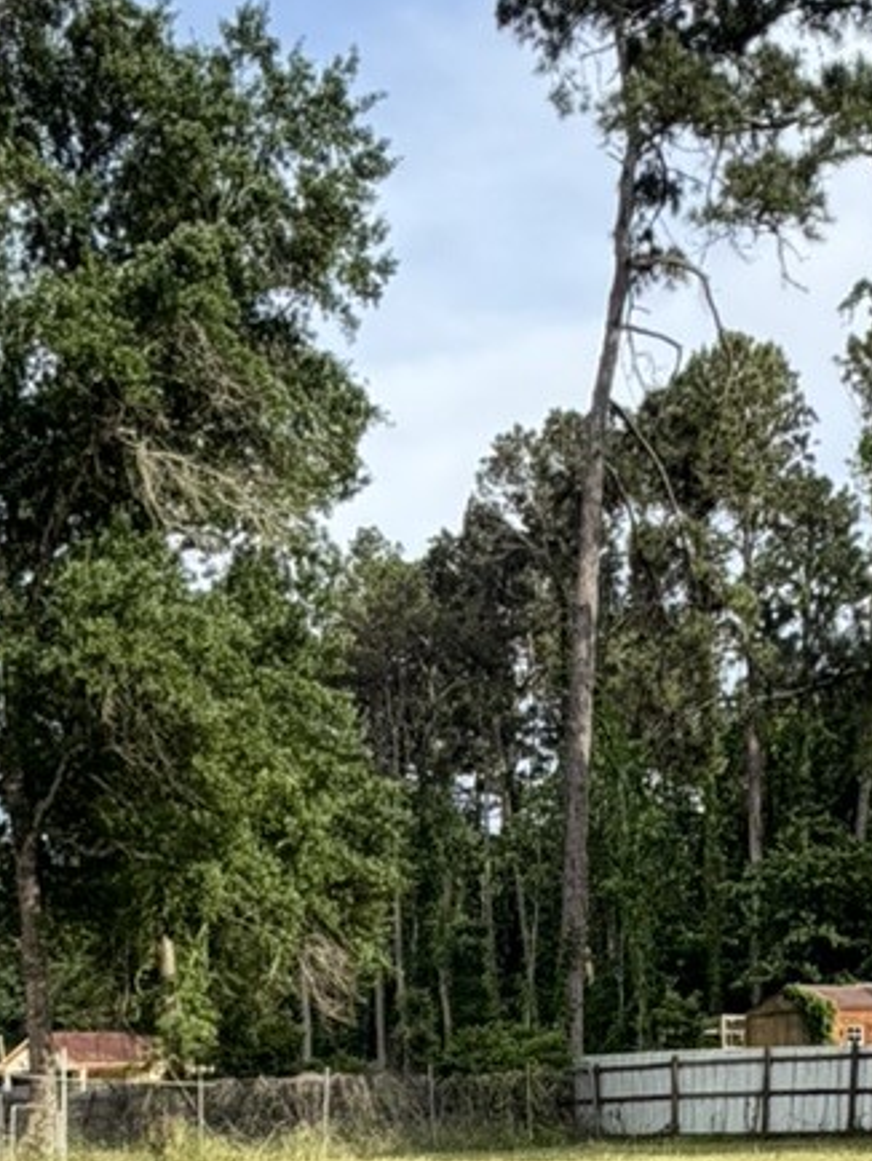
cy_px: 1525
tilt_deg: -10.8
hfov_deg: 22.2
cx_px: 562
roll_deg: +2.2
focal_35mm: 66
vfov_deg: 25.2
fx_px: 2215
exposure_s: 1/625
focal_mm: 2.22
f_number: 2.2
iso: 40
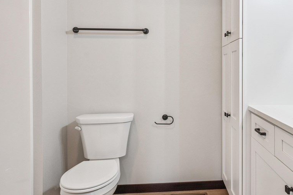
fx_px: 220
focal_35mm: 27
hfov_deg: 65.6
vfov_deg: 47.6
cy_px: 77
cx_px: 196
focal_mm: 16
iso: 800
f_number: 8
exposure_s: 1/40
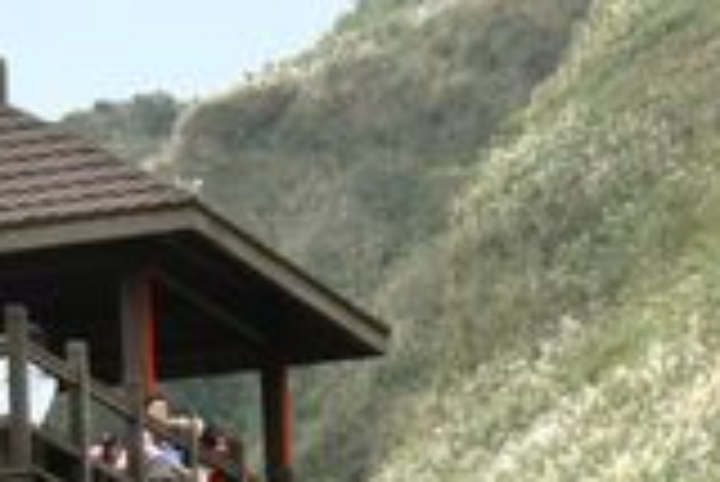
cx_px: -122
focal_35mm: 323
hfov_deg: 6.3
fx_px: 6466
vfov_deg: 4.3
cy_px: 541
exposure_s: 1/640
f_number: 3.5
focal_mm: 48
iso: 100
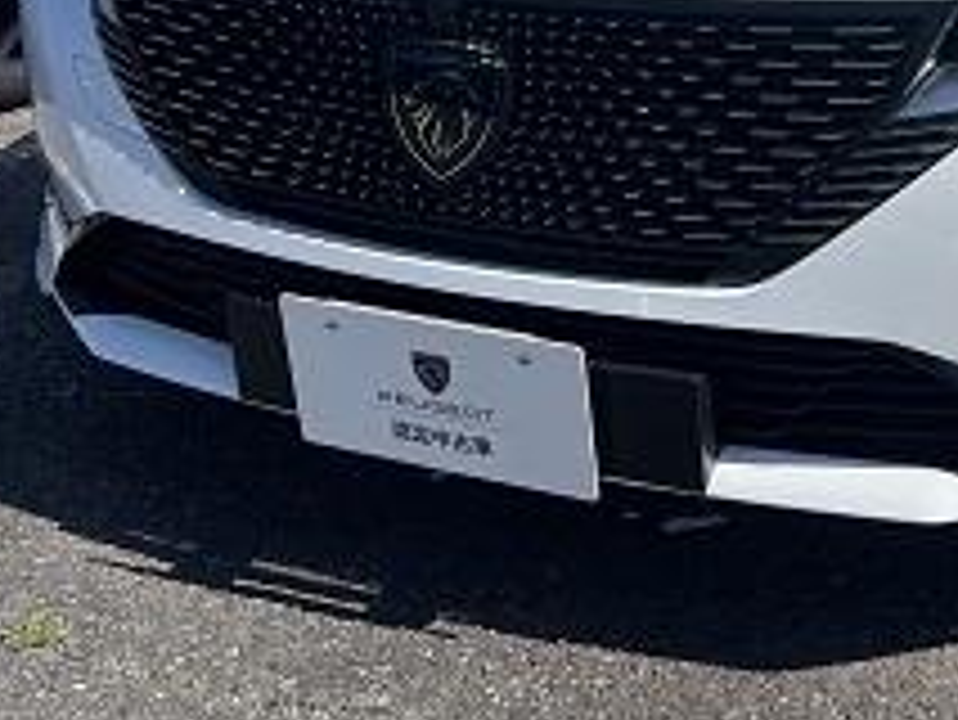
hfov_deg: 30.0
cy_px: -115
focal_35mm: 61
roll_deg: +1.1
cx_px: 909
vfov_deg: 22.4
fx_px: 1689
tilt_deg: -11.6
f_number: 1.5
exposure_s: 1/9434
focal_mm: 5.7
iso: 50
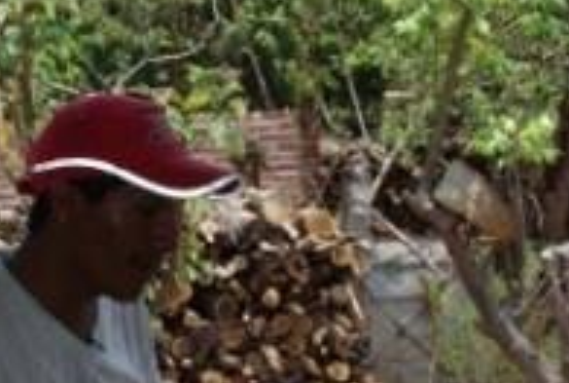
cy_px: 240
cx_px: -38
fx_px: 2614
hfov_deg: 12.2
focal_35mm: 165
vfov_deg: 8.4
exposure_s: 1/180
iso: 200
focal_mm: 47.5
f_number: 13
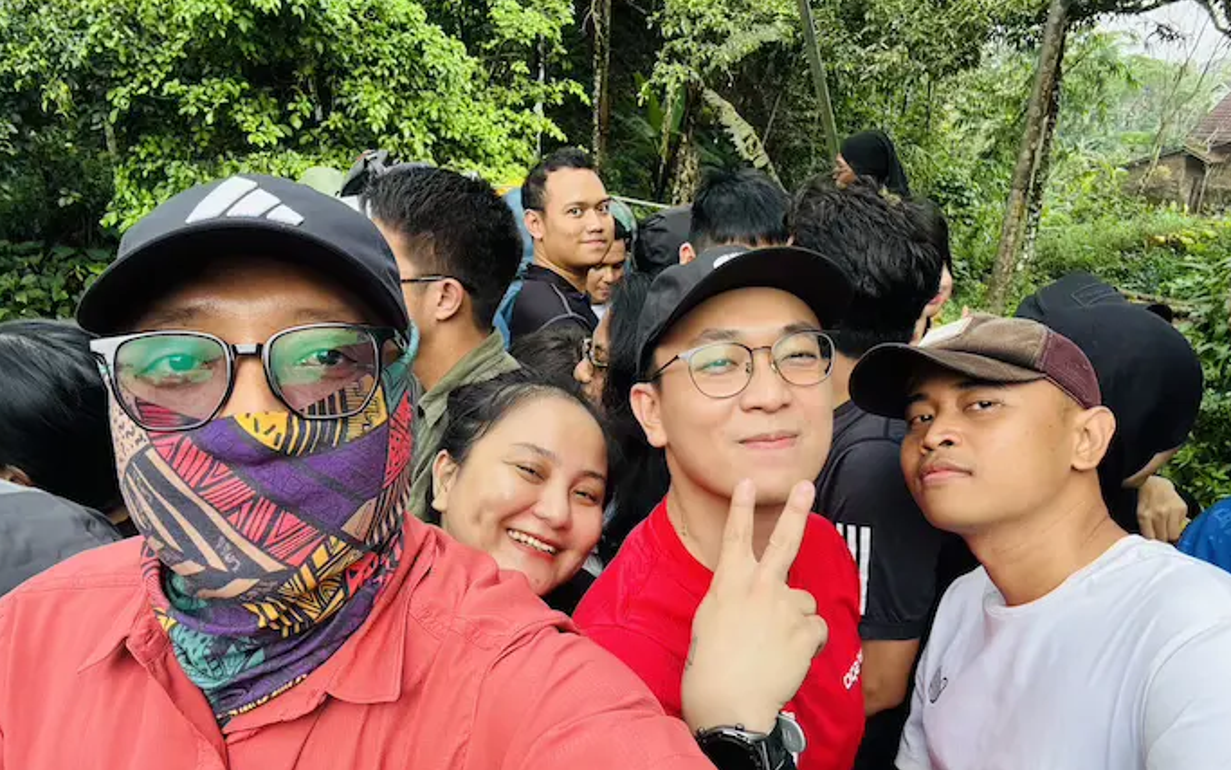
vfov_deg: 49.3
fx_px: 839
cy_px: 389
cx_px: 613
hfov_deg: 72.5
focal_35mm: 25
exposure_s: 1/121
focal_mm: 2.69
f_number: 1.9
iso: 32
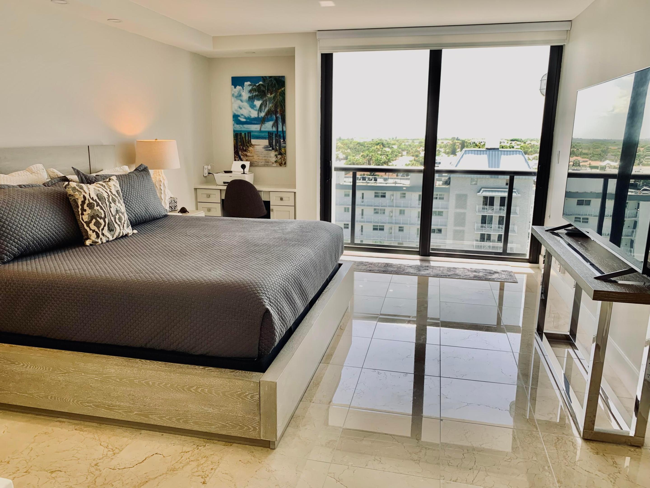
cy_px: 244
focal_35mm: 26
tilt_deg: -12.6
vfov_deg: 53.1
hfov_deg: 67.3
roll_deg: +0.2
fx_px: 488
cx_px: 325
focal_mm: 4.25
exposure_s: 1/120
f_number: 1.8
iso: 25
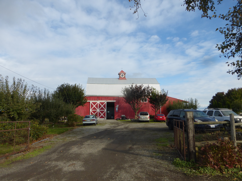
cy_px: 90
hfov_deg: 71.6
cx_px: 121
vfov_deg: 56.8
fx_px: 168
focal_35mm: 24
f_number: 3.3
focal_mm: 4.3
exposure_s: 1/800
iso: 100
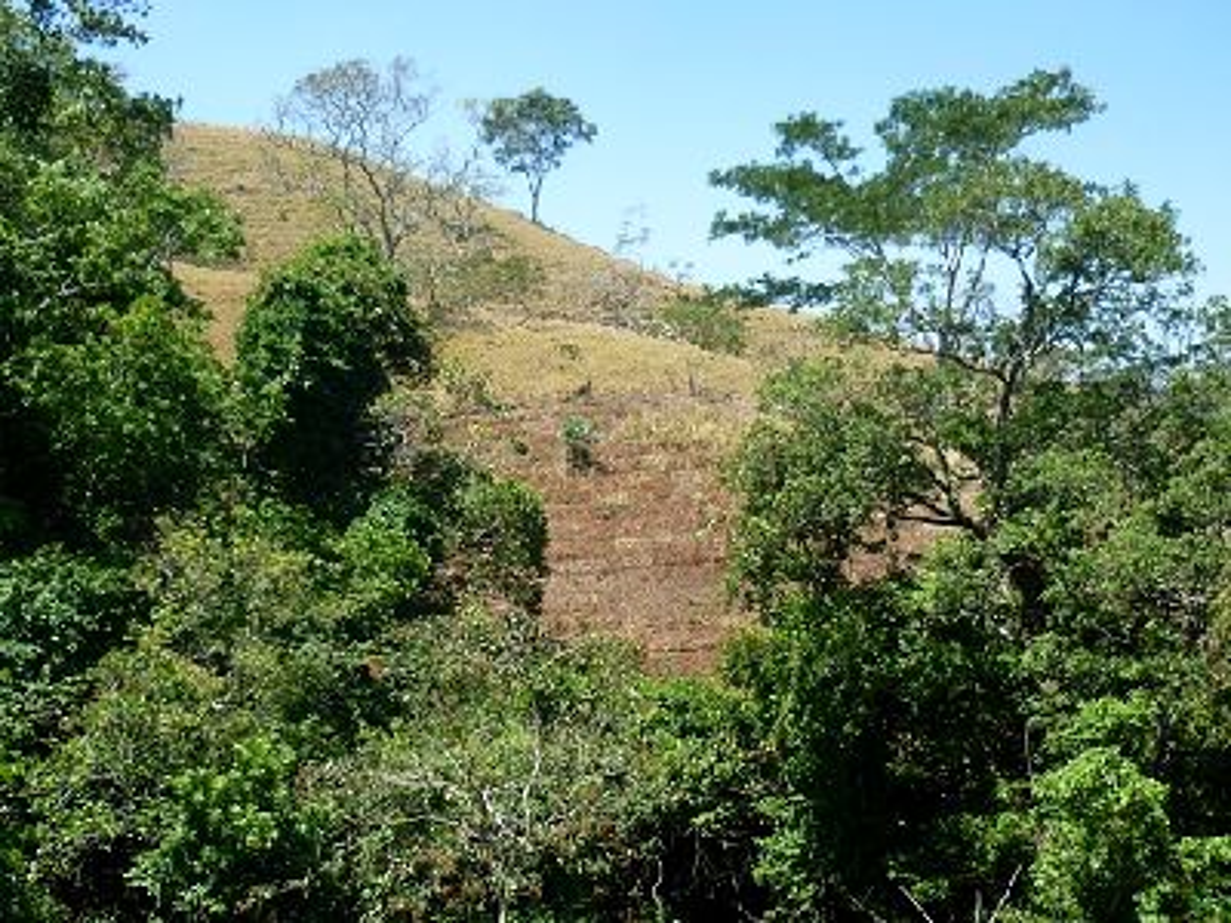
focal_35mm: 44
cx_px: 616
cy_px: 462
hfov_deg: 42.9
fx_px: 1565
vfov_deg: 32.9
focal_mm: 5.5
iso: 80
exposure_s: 1/800
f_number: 2.8
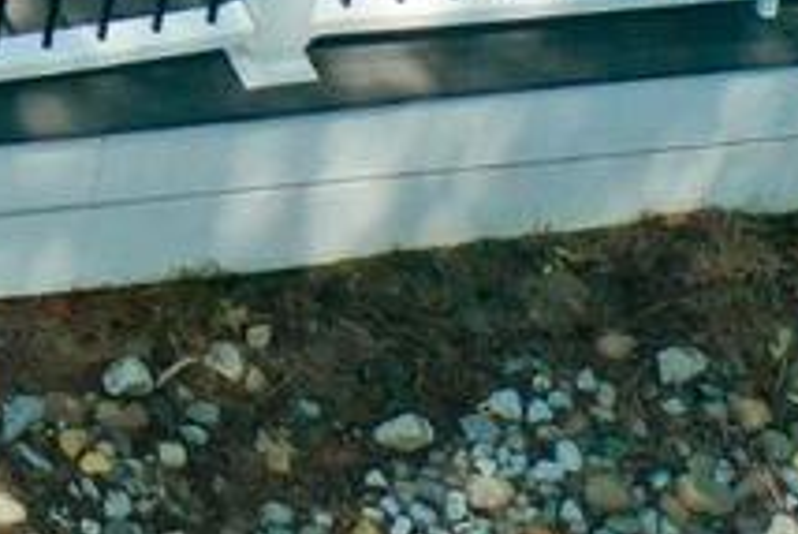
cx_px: -1122
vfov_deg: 6.5
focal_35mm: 188
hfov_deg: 9.7
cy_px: -1251
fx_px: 4170
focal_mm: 10.26
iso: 100
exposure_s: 1/60
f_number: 3.5
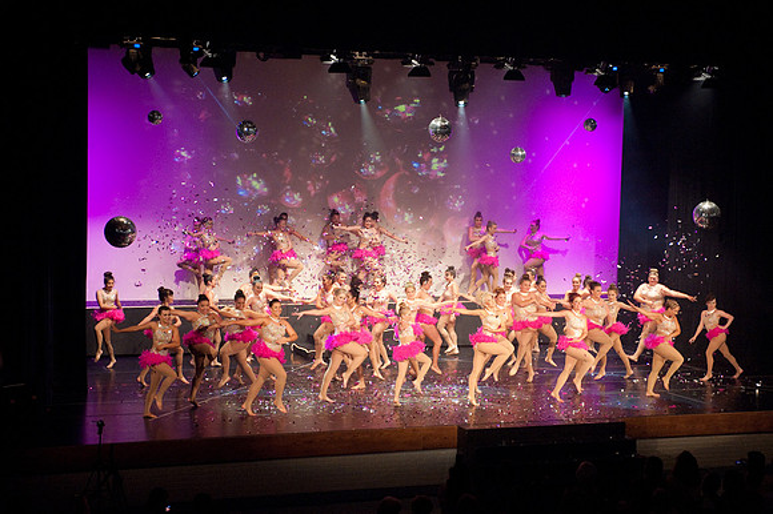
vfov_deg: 19.4
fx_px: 1502
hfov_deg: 28.9
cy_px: 257
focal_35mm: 70
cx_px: 386
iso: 3200
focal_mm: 70
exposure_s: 1/200
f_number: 4
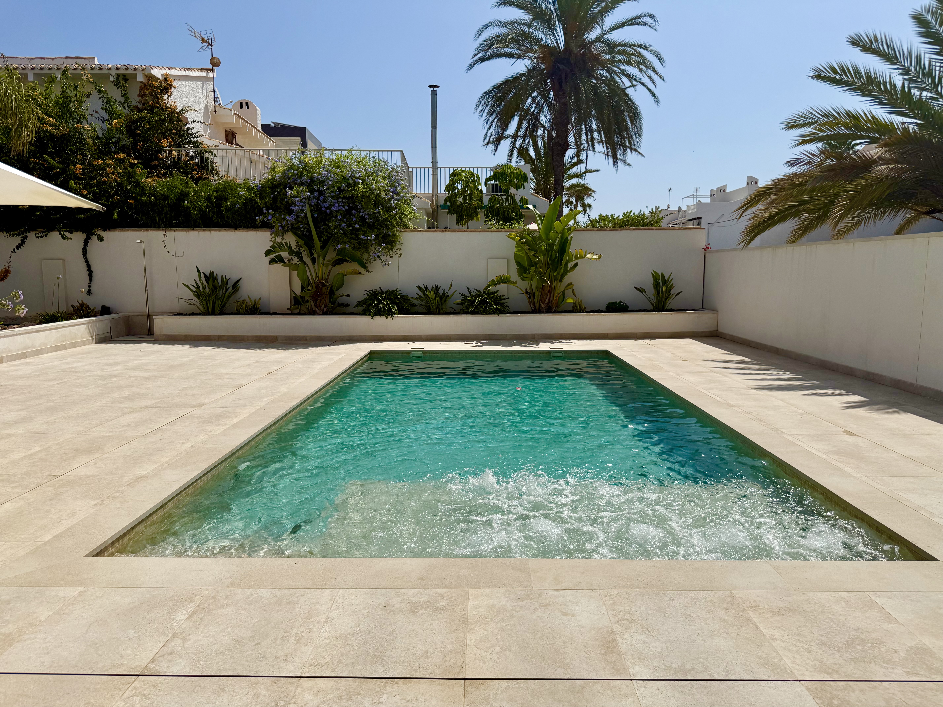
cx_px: 472
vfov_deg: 56.8
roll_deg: +1.6
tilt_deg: -4.9
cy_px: 354
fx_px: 654
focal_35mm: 24
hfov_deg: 71.6
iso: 80
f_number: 1.78
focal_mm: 6.76
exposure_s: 1/14286
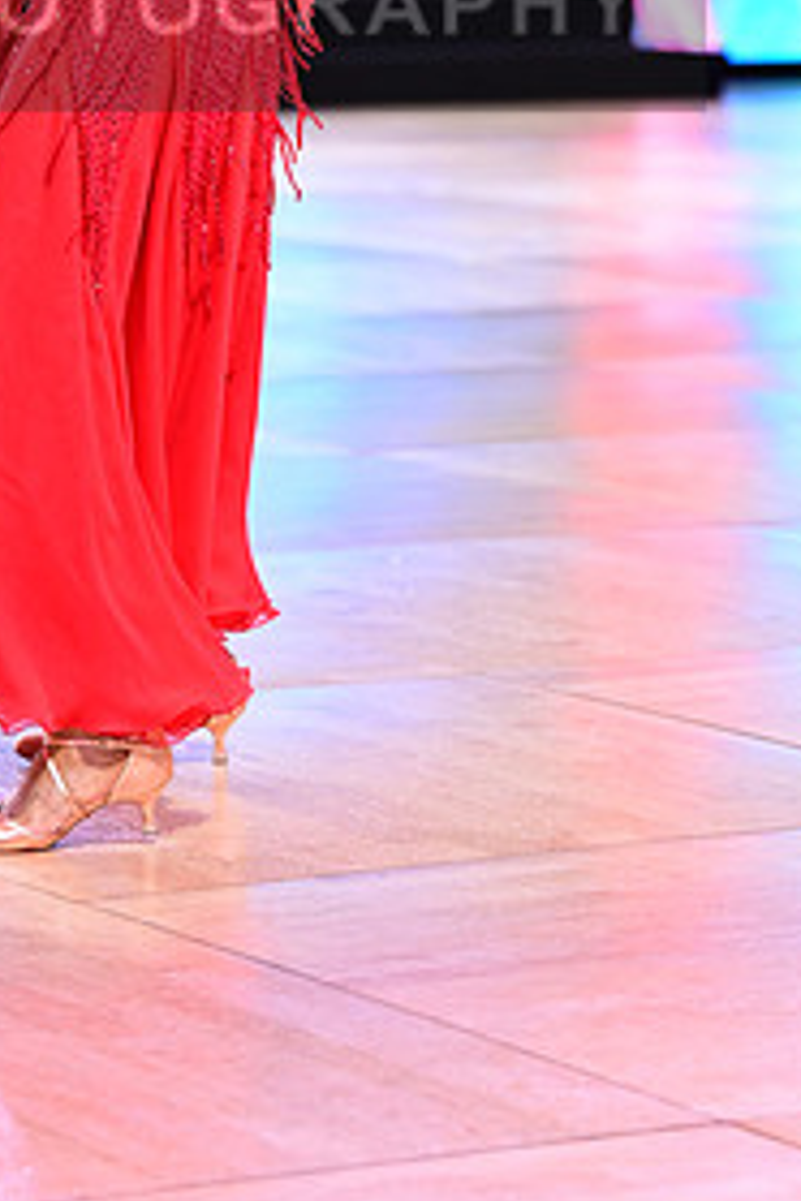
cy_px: -30
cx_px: 112
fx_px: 6107
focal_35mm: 183
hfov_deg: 7.5
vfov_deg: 11.1
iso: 1600
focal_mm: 88
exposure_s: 1/500
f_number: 2.8
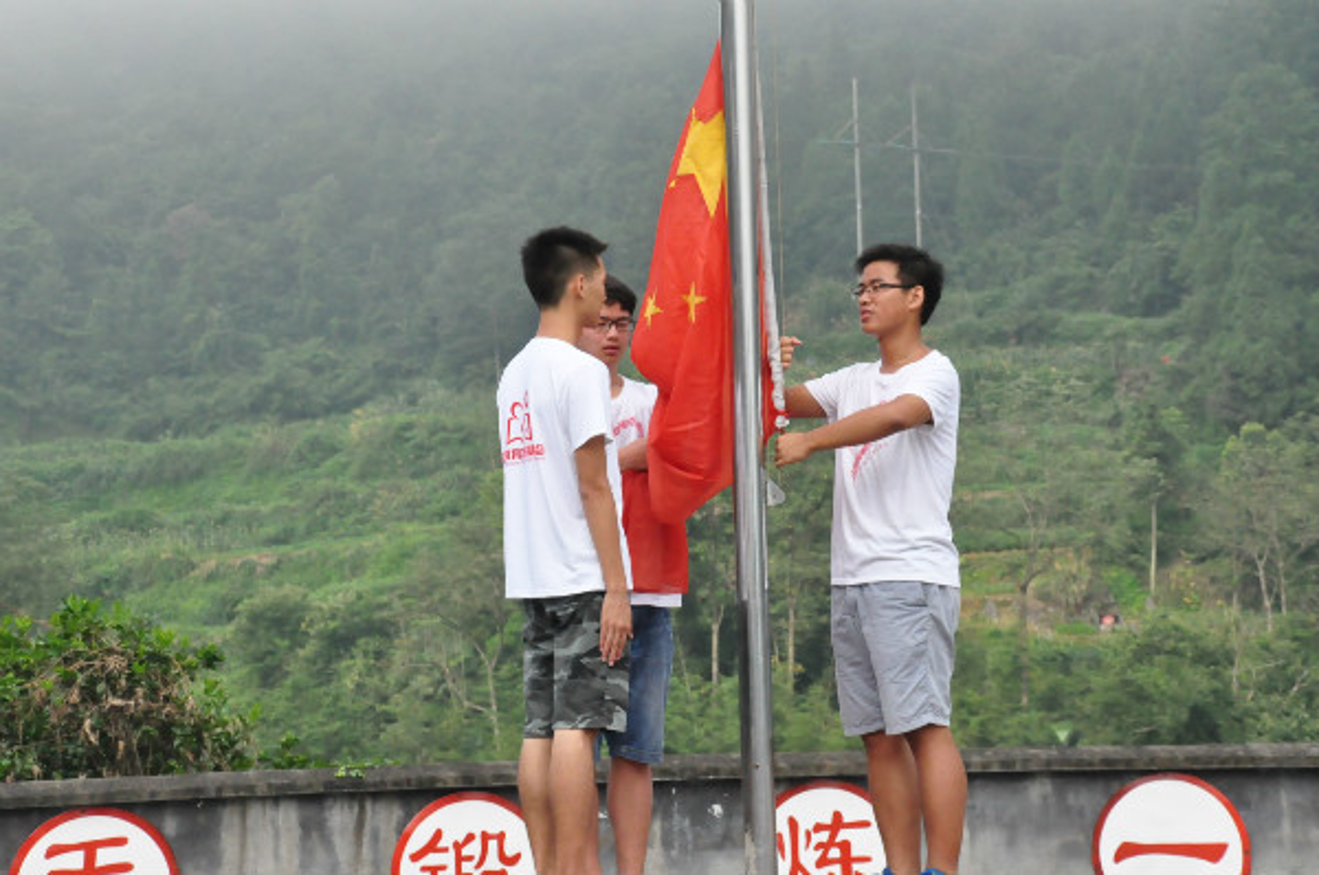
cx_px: 660
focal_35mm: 112
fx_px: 4115
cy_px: 438
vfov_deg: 12.1
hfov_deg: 18.2
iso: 3200
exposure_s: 1/1600
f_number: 11
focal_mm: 75
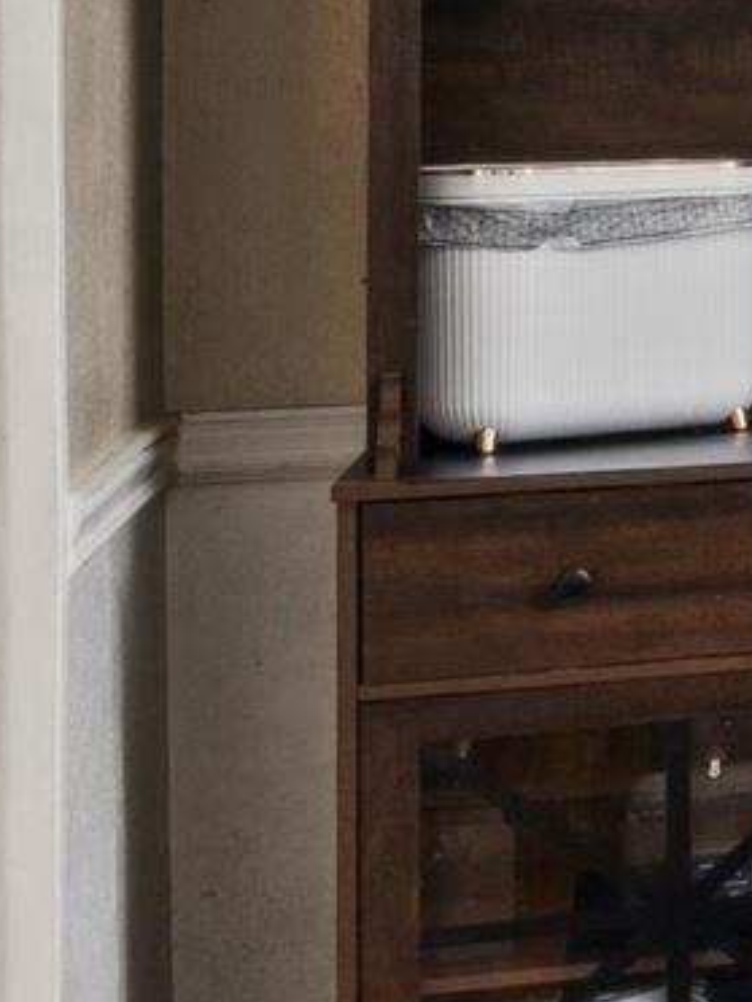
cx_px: 3499
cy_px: 78
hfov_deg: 6.9
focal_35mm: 122
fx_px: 3539
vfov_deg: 15.9
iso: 400
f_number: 13
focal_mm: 15.4
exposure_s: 1/1.67
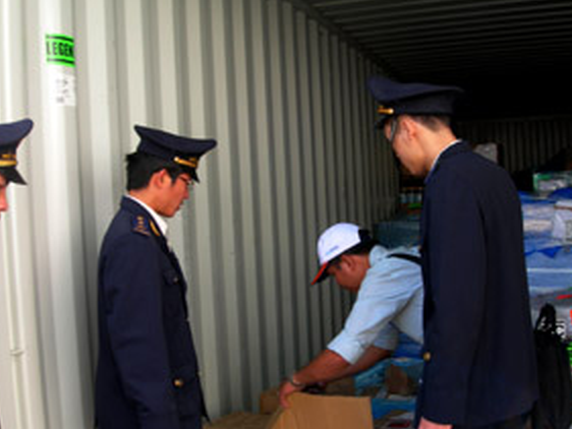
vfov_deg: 30.2
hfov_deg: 39.6
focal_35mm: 48
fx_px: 793
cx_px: 296
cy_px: 246
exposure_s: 1/51
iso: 50
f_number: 4.8
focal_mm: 7.8
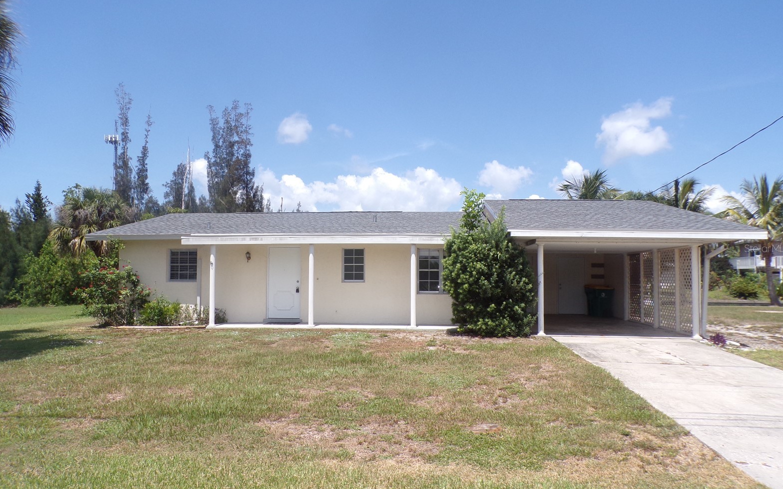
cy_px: 248
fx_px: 555
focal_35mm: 26
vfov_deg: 47.6
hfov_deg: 70.4
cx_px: 392
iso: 80
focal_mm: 4.3
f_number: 5.8
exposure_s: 1/280
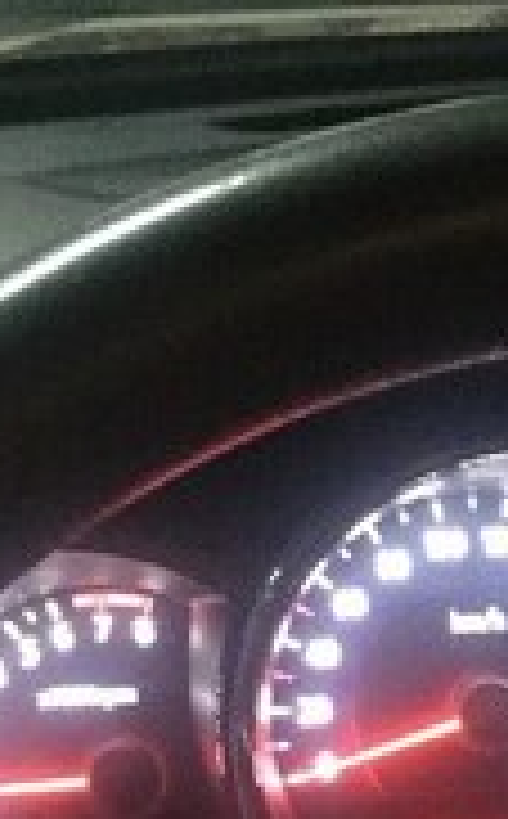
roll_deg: -3.4
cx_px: 715
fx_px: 1870
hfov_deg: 14.6
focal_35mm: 84
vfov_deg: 22.3
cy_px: 1044
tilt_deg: -37.0
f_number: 2.2
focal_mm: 4.15
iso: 1000
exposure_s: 1/17
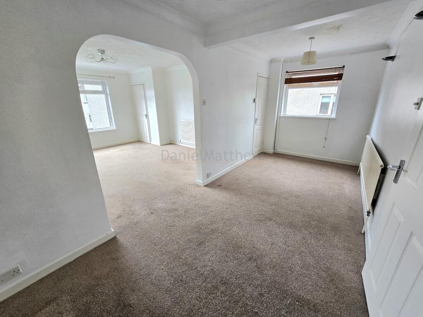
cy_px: 158
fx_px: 159
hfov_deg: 106.2
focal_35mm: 13
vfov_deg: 89.9
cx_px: 212
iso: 80
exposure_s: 1/60.2
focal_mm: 2.2
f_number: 2.2
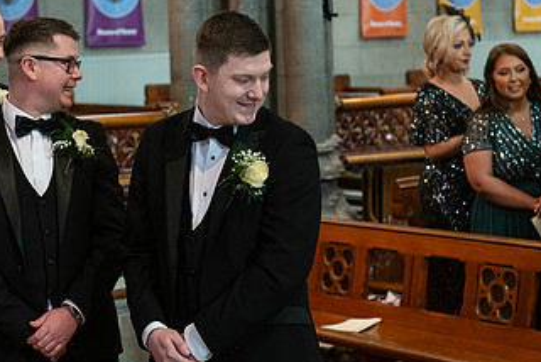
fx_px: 1579
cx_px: 184
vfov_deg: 13.1
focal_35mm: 105
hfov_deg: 19.4
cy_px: 160
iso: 1250
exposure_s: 1/160
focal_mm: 58
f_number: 3.5
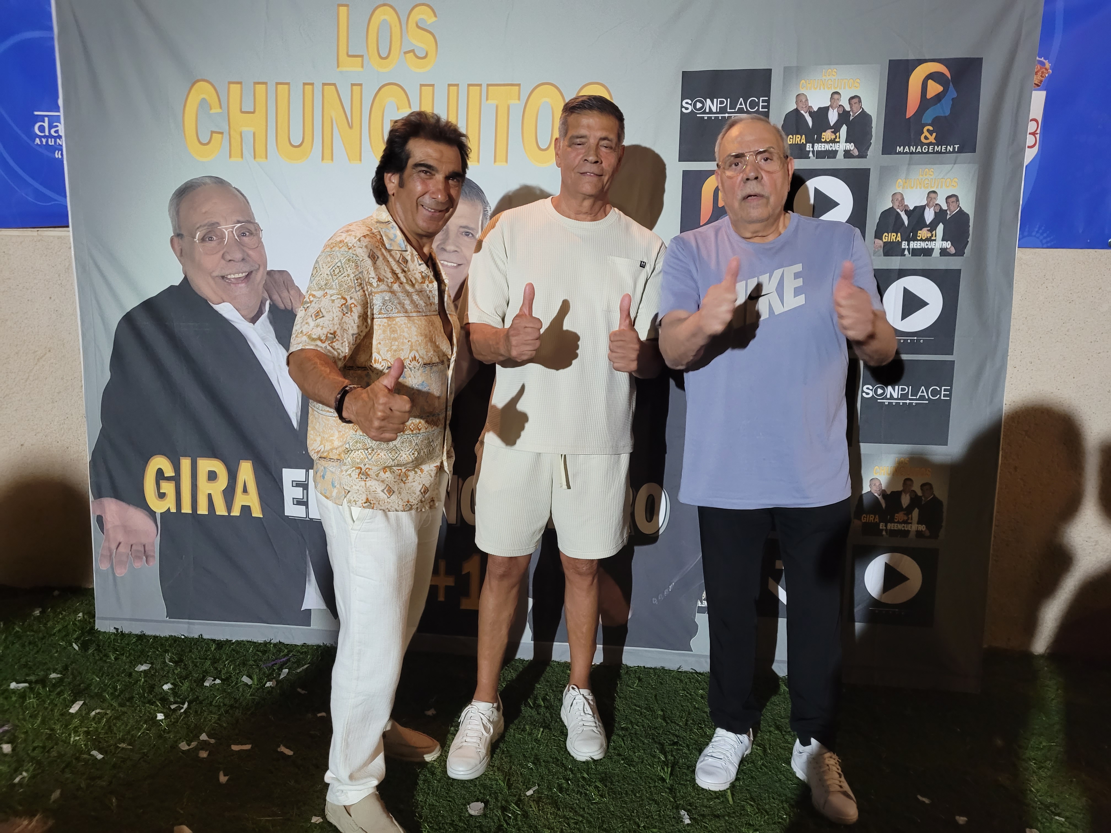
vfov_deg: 53.1
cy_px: 416
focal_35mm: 26
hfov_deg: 67.3
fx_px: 834
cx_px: 556
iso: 640
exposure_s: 1/25
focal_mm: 5.4
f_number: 1.8
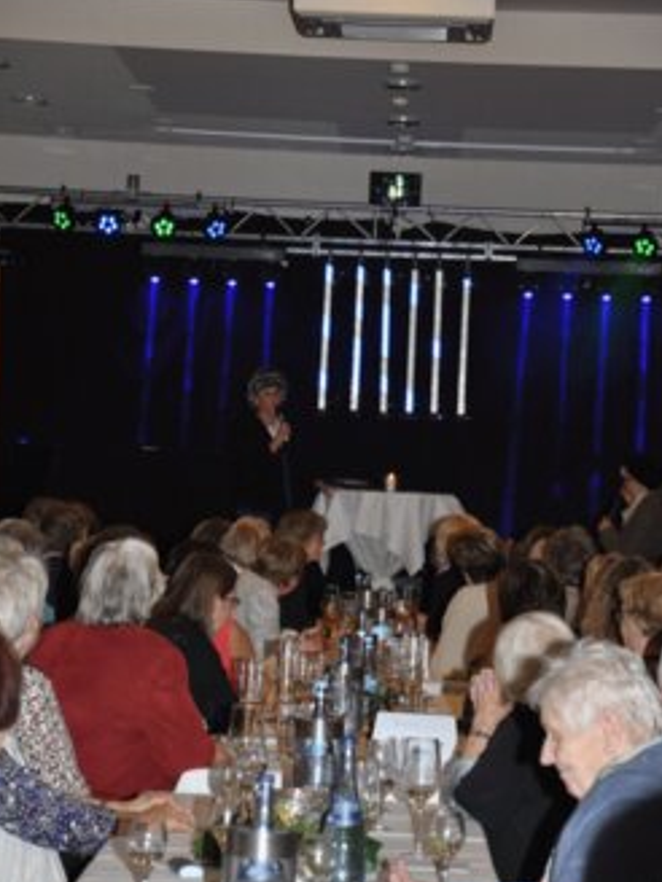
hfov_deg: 9.4
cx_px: 336
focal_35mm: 158
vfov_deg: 12.5
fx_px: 4029
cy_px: 465
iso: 800
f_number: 5.6
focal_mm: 90
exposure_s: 1/60
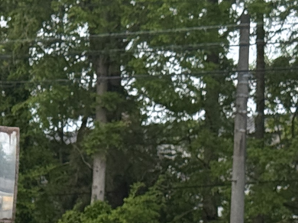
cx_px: -206
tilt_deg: -3.2
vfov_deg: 6.1
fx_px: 2023
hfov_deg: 8.2
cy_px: 476
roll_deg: -0.1
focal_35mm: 235
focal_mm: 6.76
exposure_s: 1/2146
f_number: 1.78
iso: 80
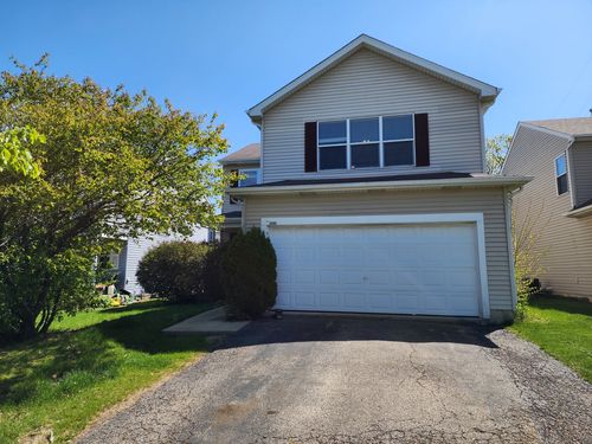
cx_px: 296
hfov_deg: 73.9
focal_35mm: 23
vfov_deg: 58.9
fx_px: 393
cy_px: 222
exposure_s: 1/742
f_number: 1.8
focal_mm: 6.4
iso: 12
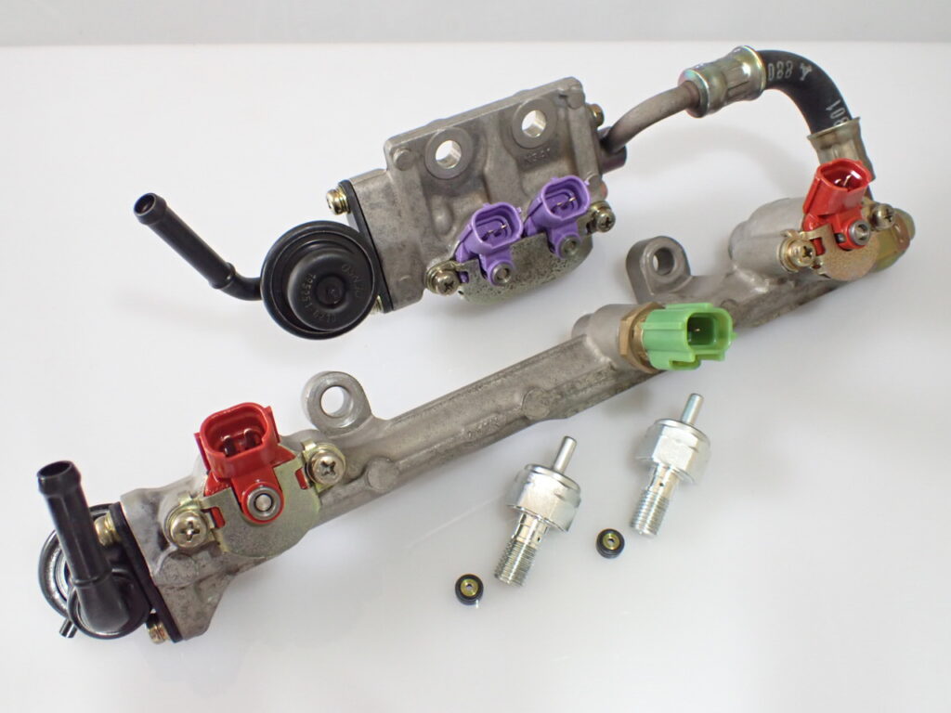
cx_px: 476
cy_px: 356
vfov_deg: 46.8
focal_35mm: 30
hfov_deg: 60.0
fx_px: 824
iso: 500
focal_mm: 5.4
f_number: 2.3
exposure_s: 1/125
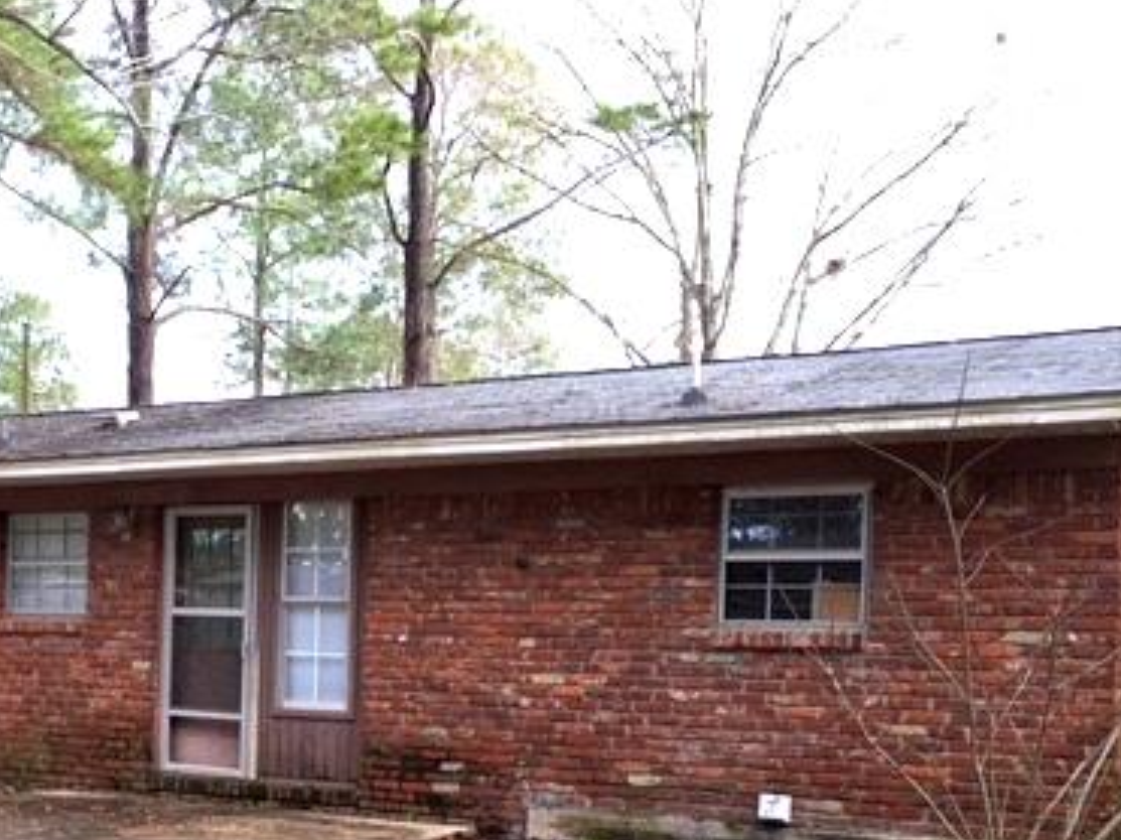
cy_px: 710
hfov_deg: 37.1
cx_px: 260
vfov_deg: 28.3
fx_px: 1619
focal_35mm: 50
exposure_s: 1/40
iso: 32
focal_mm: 4.15
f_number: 2.2
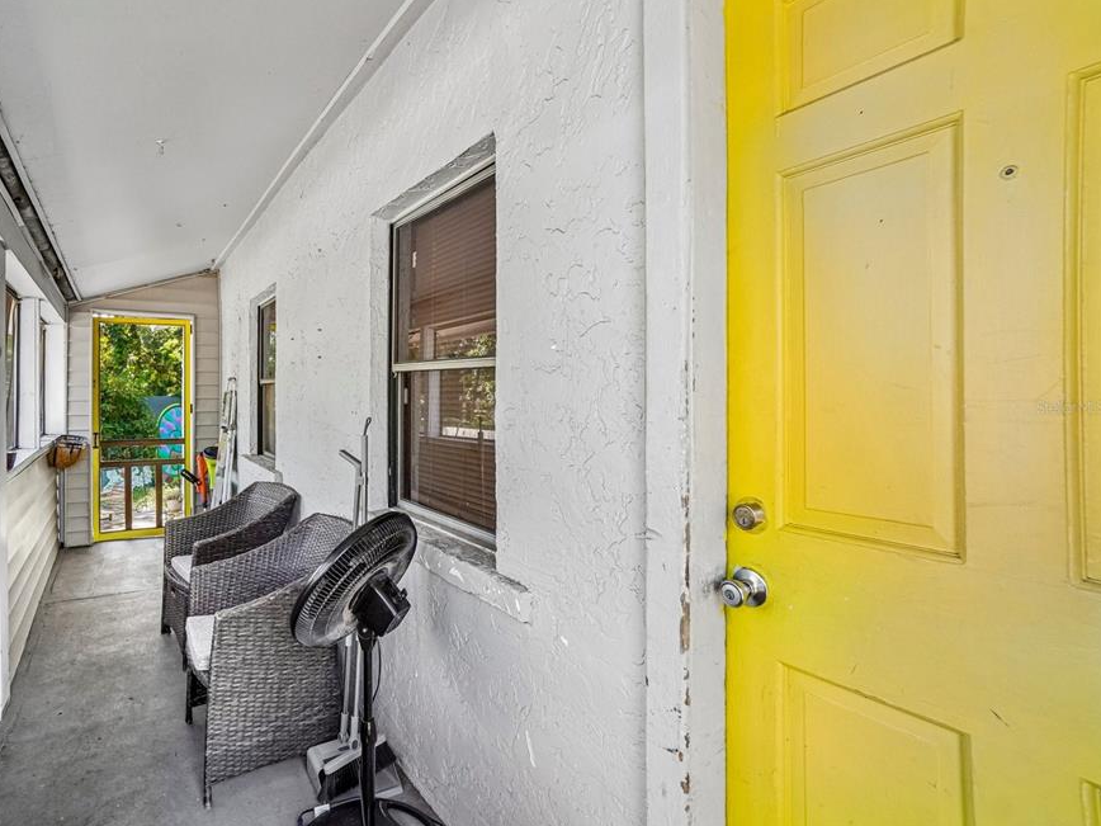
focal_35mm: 17
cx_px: 459
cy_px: 407
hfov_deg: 90.2
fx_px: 541
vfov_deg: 74.7
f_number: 8
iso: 400
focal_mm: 10
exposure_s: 1/30
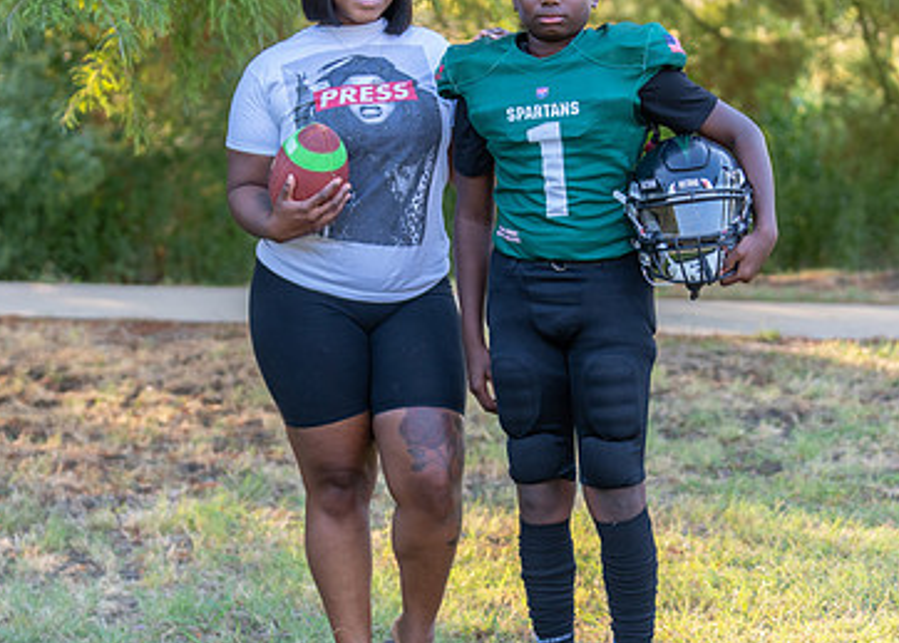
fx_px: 3219
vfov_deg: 11.4
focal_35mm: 126
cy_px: 262
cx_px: 483
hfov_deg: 15.9
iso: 320
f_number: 2.8
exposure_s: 1/320
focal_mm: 70
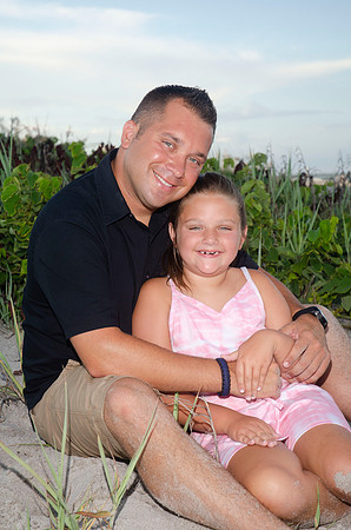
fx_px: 1102
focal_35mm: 75
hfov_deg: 18.1
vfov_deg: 27.0
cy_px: 265
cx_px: 176
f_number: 5.6
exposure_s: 1/250
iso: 100
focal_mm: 50
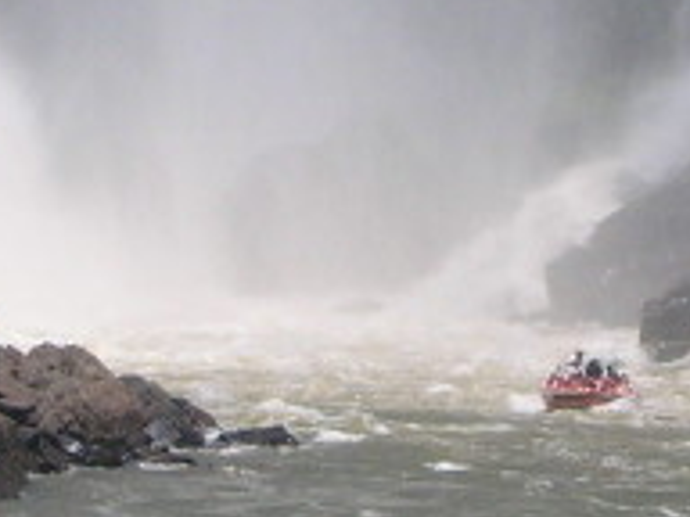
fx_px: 6498
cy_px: 39
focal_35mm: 326
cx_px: 410
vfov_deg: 4.6
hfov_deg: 6.1
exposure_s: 1/79.1
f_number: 11.3
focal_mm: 10.1
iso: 50
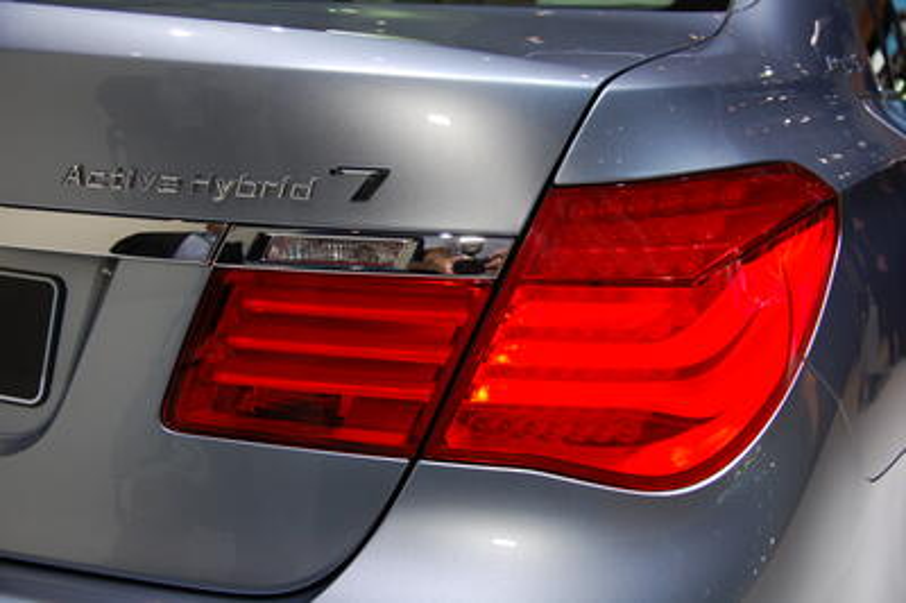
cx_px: 453
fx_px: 1056
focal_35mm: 42
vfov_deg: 31.8
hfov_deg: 46.4
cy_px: 302
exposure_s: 1/60
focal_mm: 28
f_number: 4.2
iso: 200
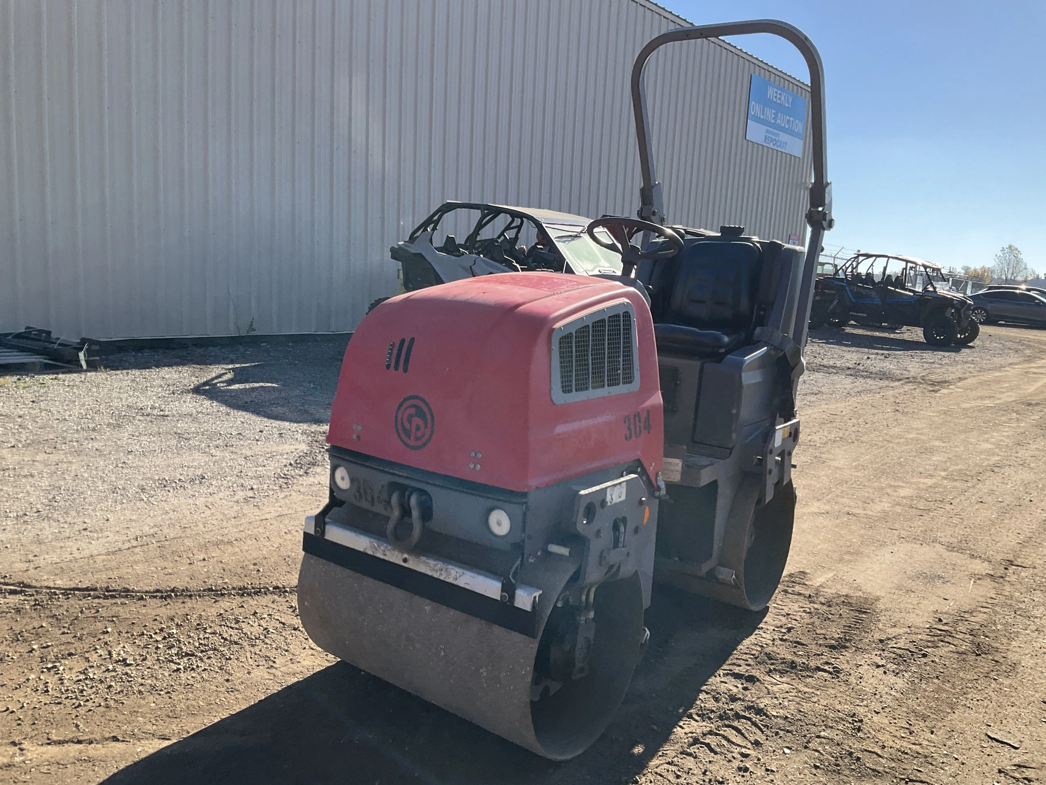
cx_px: 523
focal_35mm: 29
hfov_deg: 61.7
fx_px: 876
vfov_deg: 48.2
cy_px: 392
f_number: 1.8
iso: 25
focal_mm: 3
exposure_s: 1/855
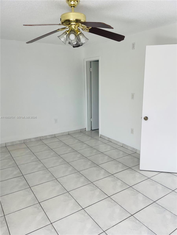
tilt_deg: -11.3
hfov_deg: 53.1
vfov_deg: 67.3
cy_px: 118
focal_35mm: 26
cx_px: 88
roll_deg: +2.0
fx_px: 177
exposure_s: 1/205
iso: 32
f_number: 1.6
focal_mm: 4.2
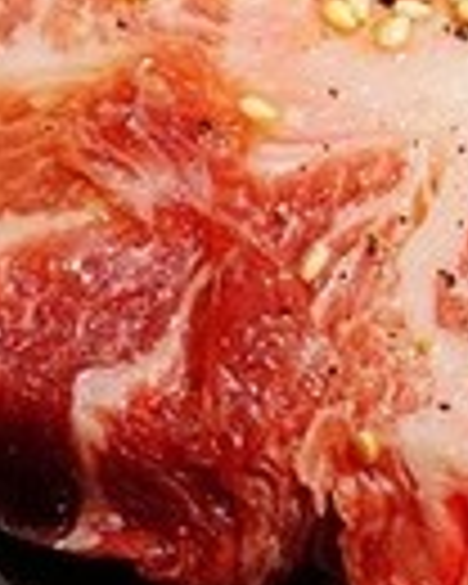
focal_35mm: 149
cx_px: 675
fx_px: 2583
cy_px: 99
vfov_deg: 12.9
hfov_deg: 10.1
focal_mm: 23
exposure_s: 1/60
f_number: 4
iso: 640
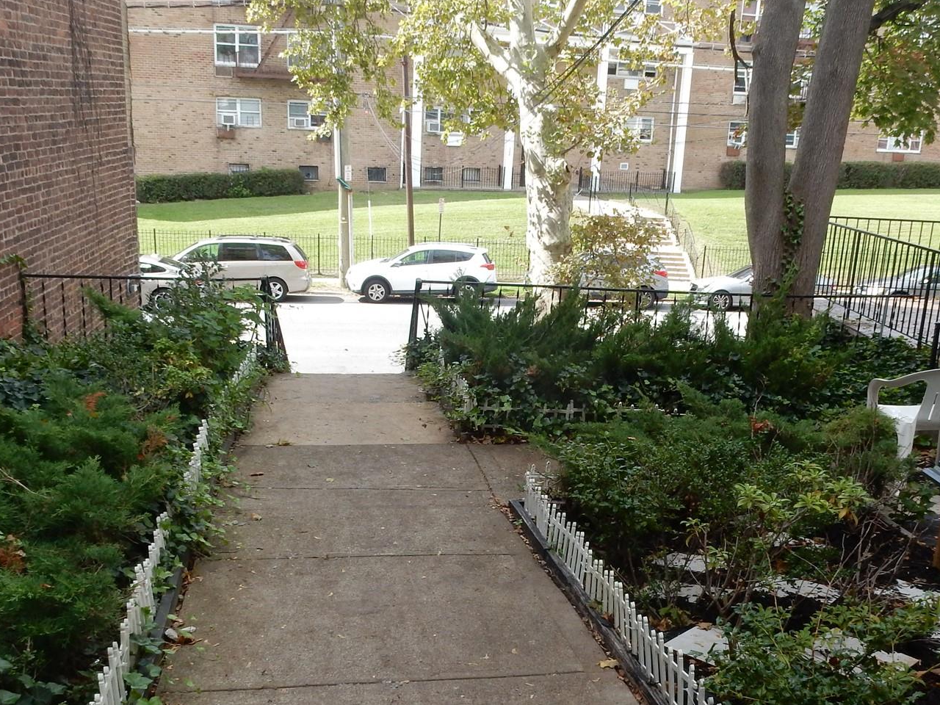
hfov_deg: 46.8
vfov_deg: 35.6
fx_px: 1086
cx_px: 498
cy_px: 466
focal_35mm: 40
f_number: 4.8
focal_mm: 4.5
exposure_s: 1/160
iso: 125
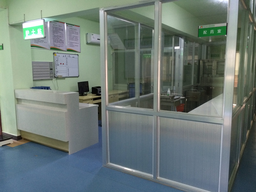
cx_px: 128
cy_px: 96
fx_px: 222
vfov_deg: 46.8
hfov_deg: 60.0
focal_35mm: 30
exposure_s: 1/30
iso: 200
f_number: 2.2
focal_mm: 4.12
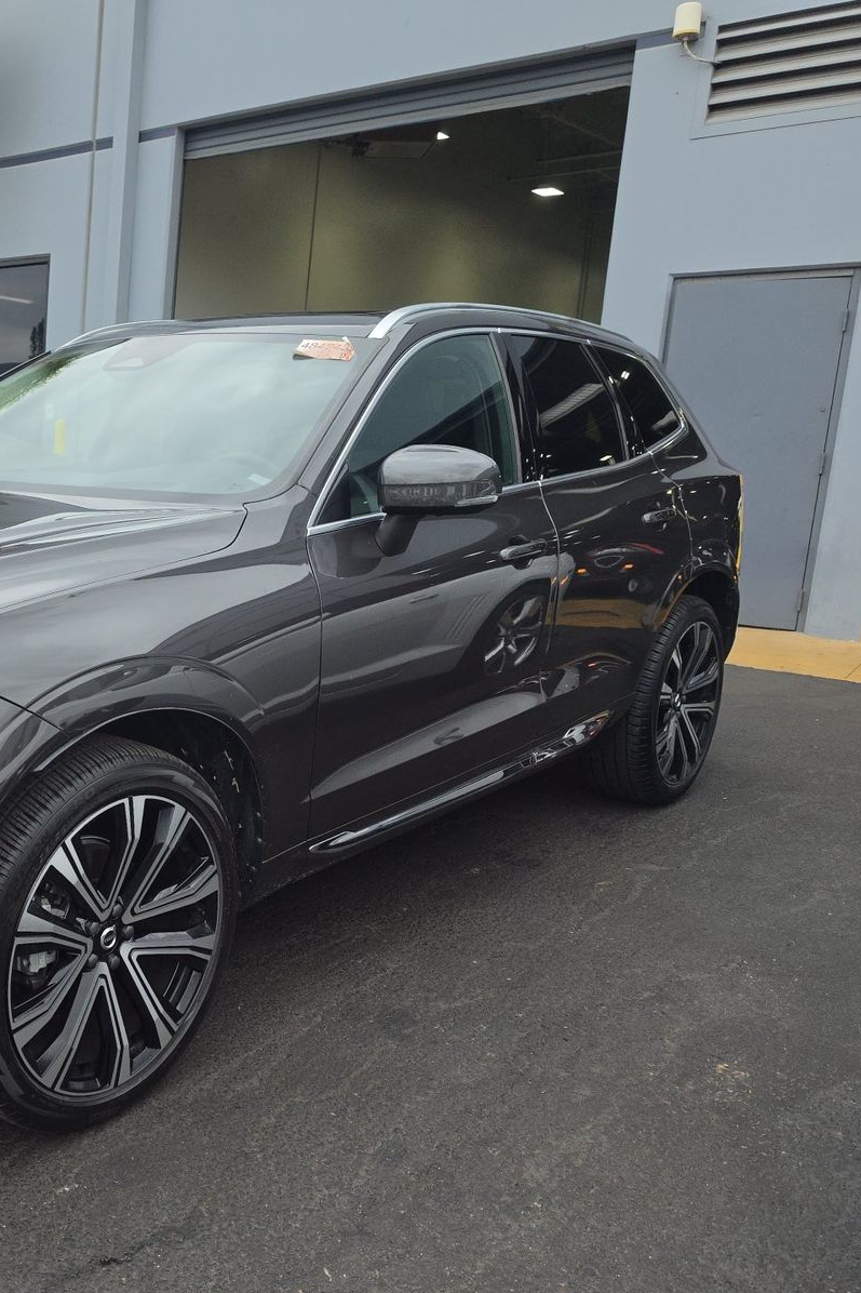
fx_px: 1148
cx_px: 22
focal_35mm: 32
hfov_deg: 37.2
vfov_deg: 58.7
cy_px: 648
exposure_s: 1/3050
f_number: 1.4
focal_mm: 6.5
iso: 63
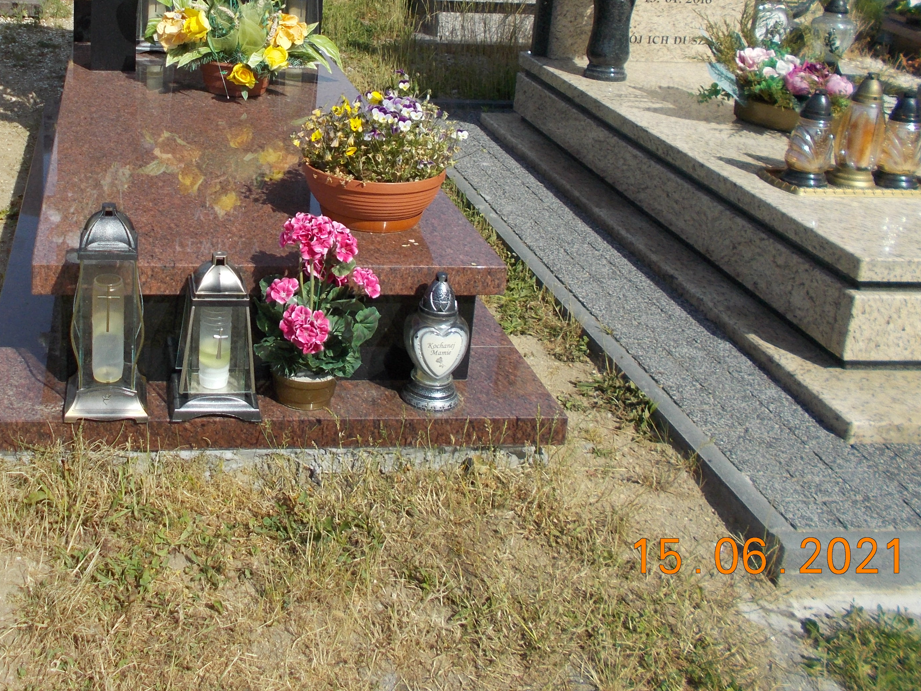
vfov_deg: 32.5
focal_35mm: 43
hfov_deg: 42.4
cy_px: 120
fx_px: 1144
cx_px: 223
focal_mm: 4.6
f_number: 8
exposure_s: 1/200
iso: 80
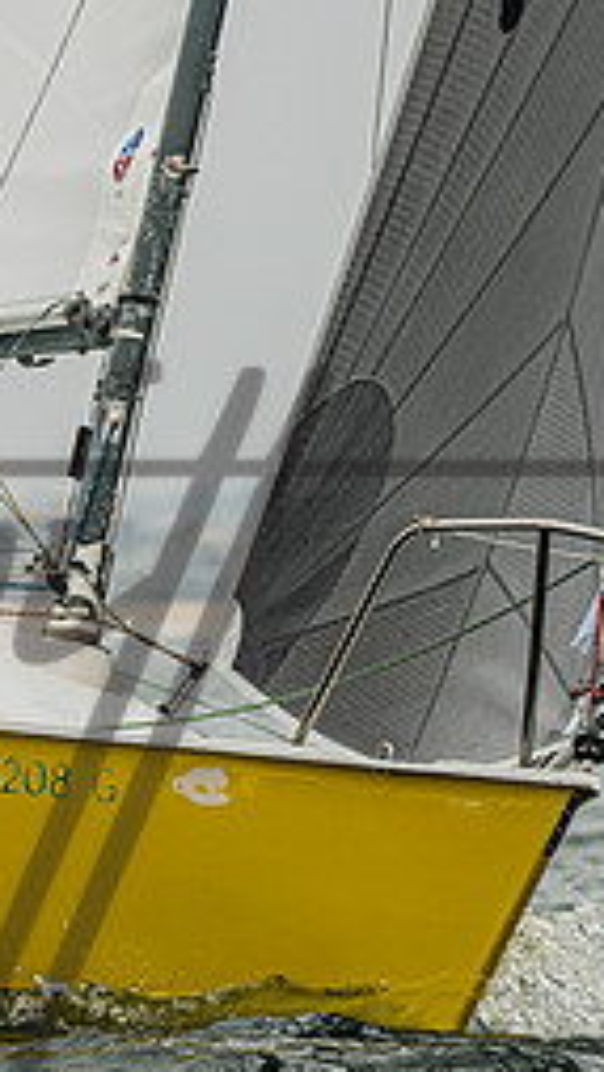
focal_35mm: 631
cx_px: -179
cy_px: 442
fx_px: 17954
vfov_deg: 3.4
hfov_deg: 1.9
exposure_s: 1/4000
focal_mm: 195
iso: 250
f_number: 5
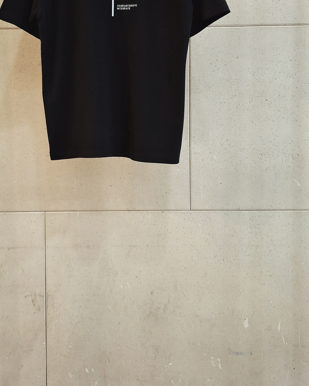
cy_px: 130
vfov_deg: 45.1
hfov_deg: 37.0
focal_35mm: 40
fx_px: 457
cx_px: 109
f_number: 1.8
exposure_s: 1/60
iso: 160
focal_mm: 5.23
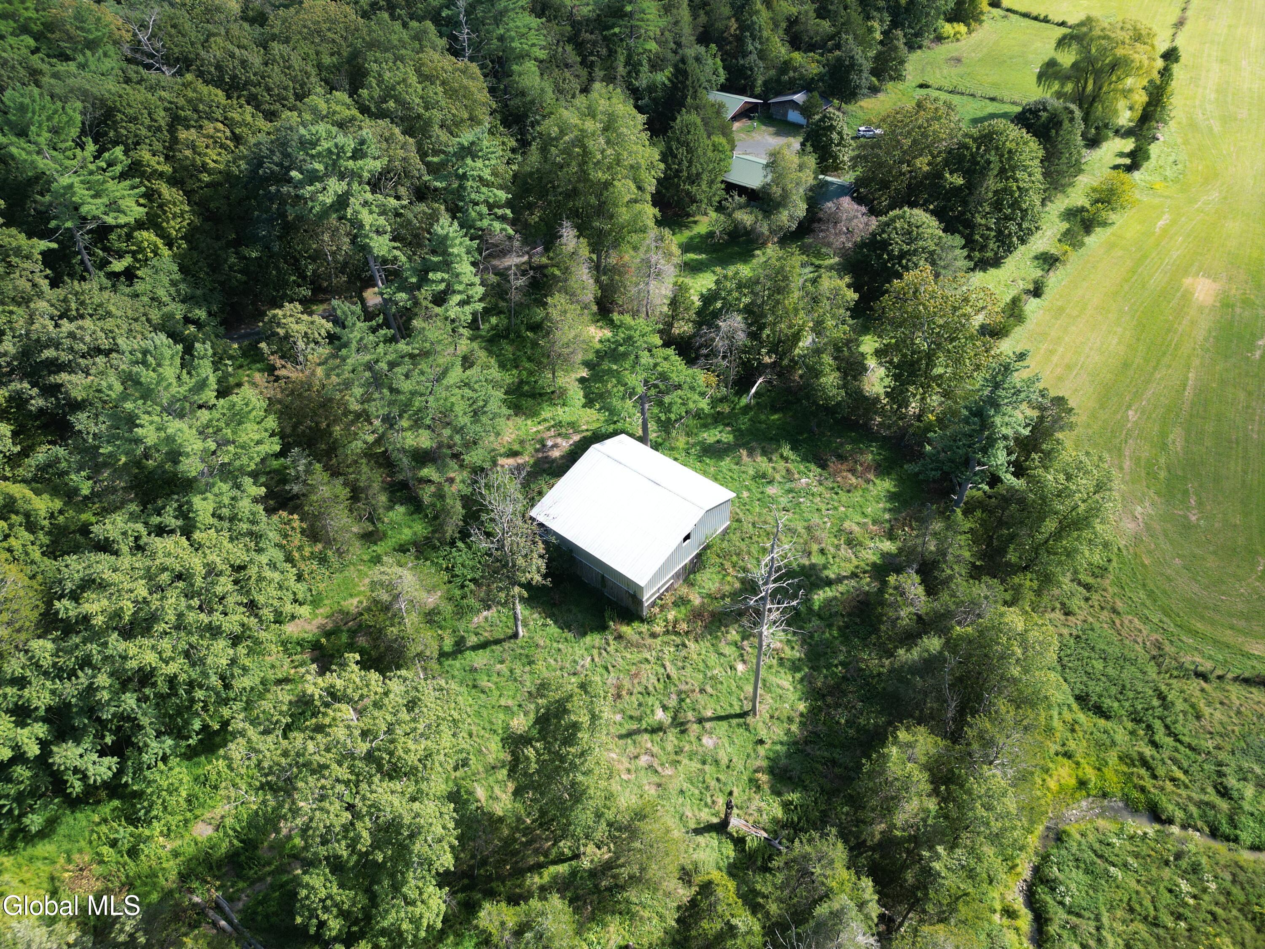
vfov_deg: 56.8
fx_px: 877
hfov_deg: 71.6
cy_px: 474
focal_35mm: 24
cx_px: 632
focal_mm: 6.72
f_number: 1.7
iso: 100
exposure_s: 1/640
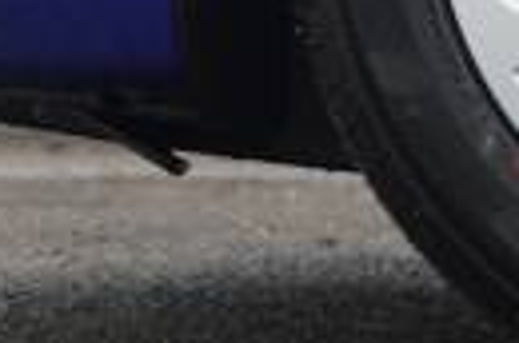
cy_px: -183
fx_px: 3193
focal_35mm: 222
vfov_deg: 6.1
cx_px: 870
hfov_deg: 9.0
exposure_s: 1/60
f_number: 4.5
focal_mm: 30
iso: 250
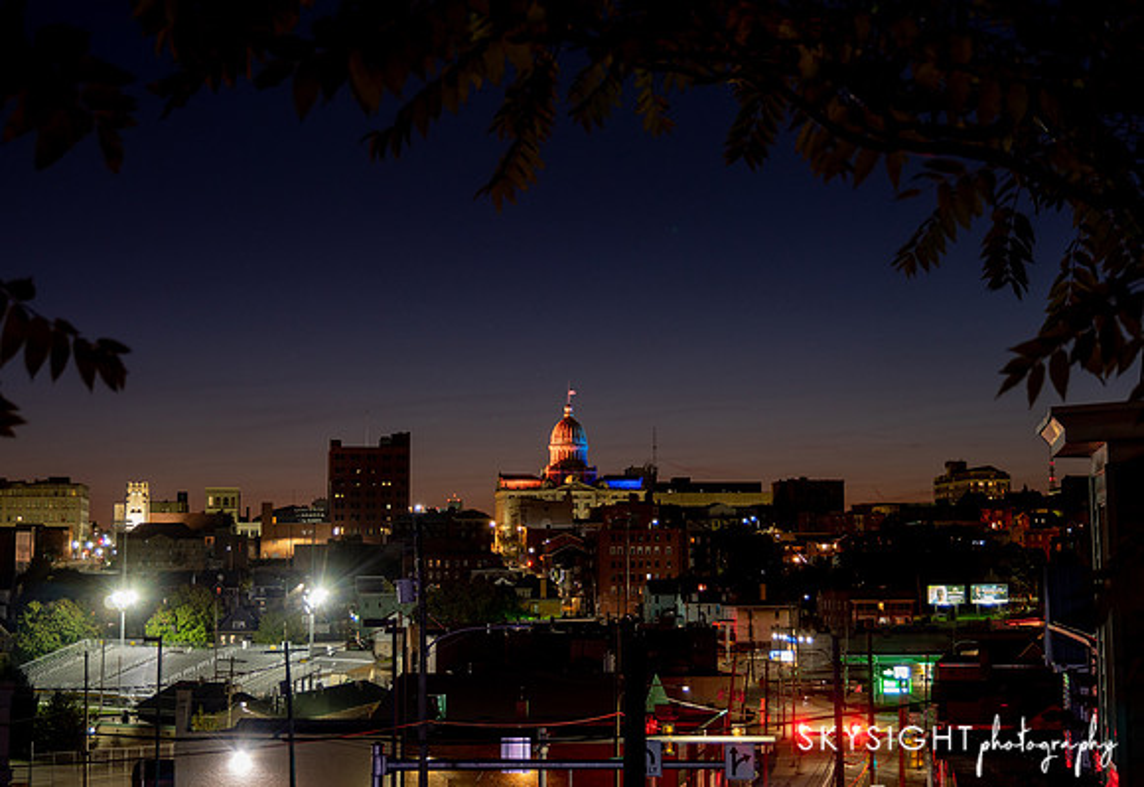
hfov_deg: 31.6
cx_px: 566
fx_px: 2021
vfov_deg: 22.0
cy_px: 347
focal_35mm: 63
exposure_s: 2.5
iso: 125
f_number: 4.3
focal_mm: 28
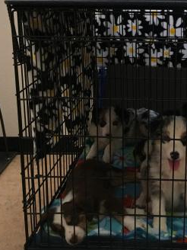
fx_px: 382
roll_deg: +0.3
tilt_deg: -11.2
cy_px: 56
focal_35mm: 53
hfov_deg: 26.7
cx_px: 164
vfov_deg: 35.2
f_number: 2.2
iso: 160
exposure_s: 1/30
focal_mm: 4.15
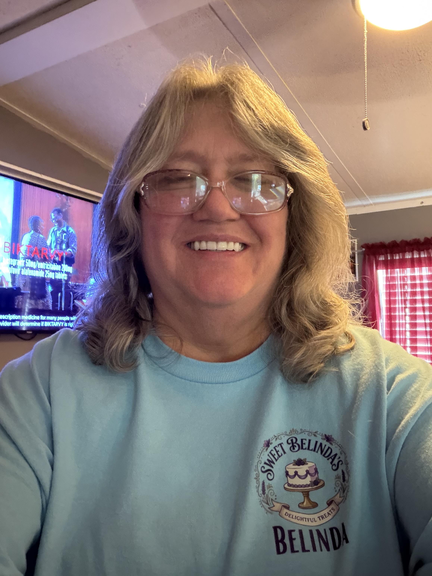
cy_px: 288
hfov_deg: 46.8
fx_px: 499
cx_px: 216
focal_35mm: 30
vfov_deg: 60.0
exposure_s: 1/15
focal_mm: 2.71
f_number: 1.9
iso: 640
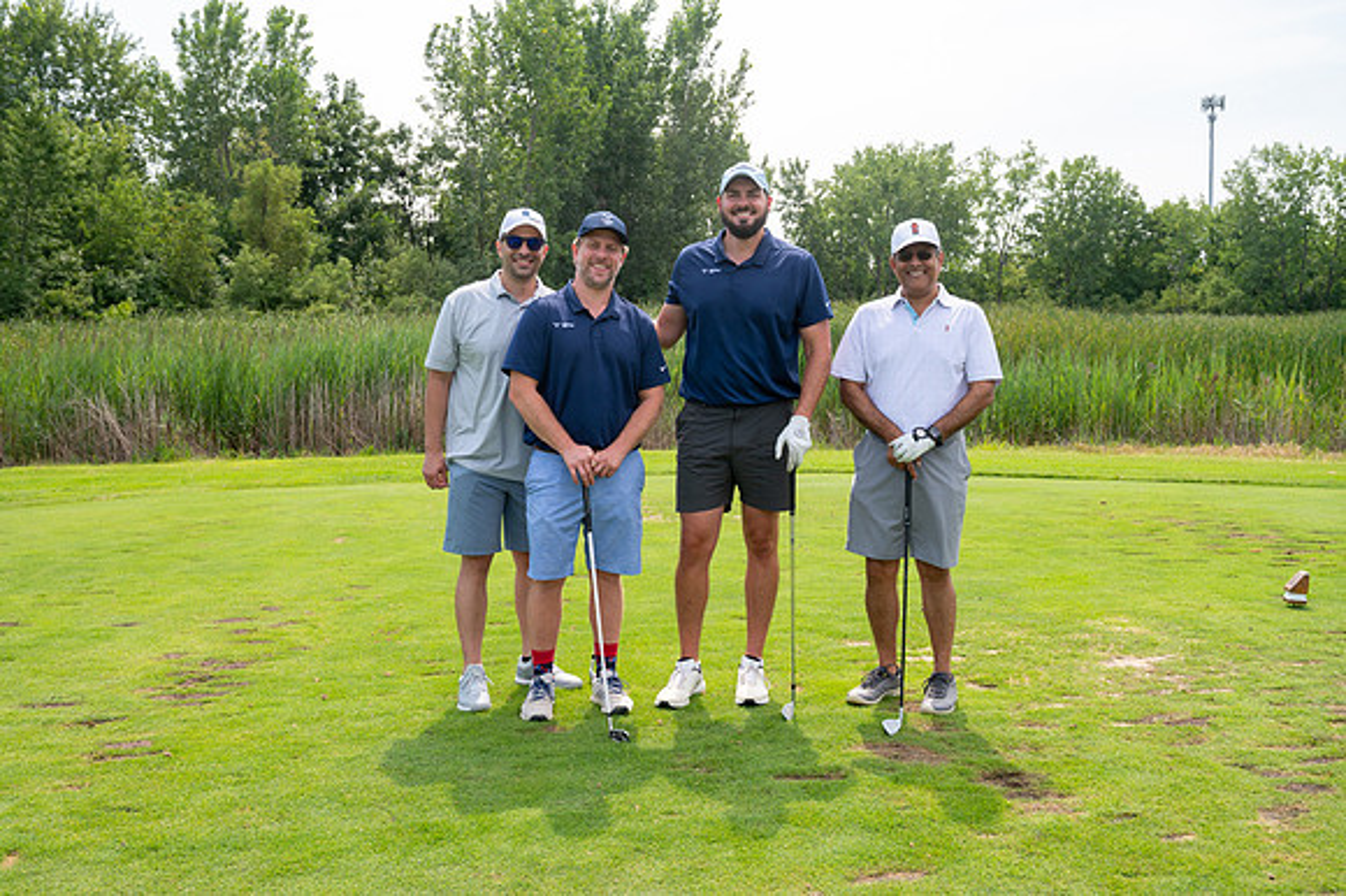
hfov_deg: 54.5
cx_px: 673
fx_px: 1308
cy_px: 448
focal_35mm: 35
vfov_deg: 37.8
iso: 250
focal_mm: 35
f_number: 6.3
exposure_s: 1/500
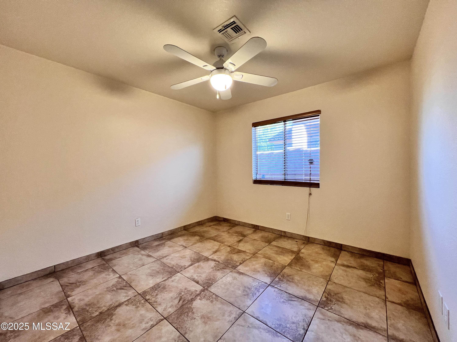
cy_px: 171
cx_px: 228
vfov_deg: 89.9
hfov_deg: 106.2
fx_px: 172
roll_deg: +0.5
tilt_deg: -1.2
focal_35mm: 13
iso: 160
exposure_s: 1/120
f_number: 1.8
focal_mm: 1.57
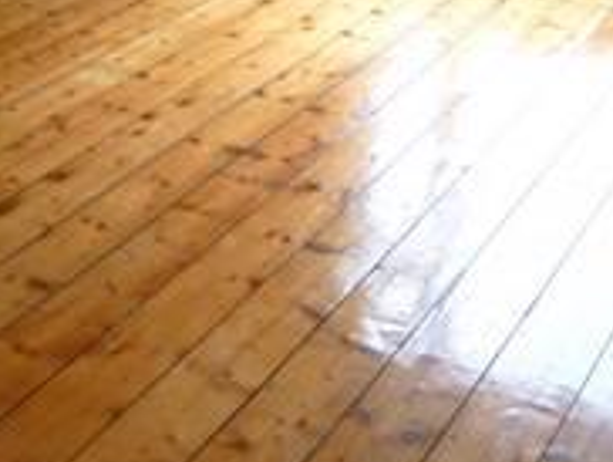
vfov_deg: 16.6
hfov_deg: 24.3
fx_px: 1419
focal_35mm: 80
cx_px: 221
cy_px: -258
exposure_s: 1/100
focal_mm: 4.5
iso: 100
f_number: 3.1
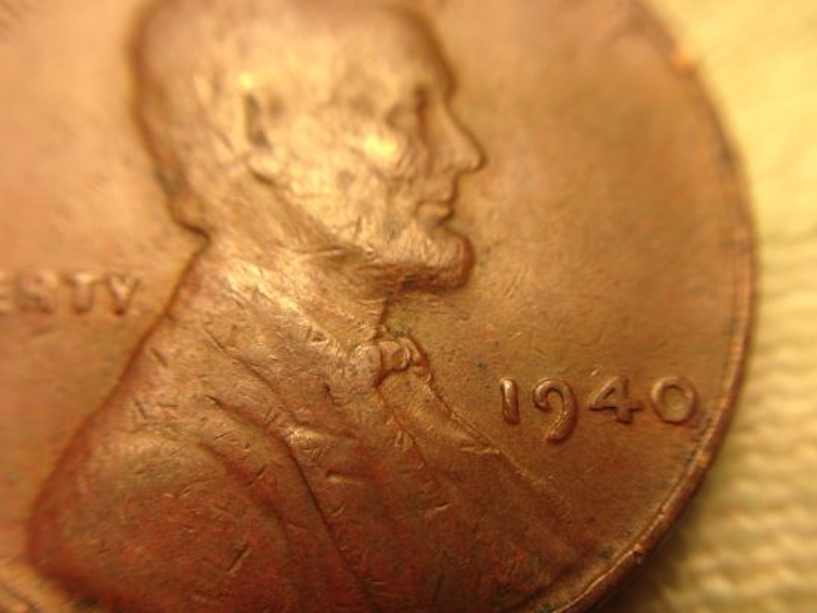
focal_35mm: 36
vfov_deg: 39.7
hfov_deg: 51.3
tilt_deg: -80.7
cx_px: 423
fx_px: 850
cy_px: 331
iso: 50
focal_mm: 4.12
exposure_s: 1/179
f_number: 2.4
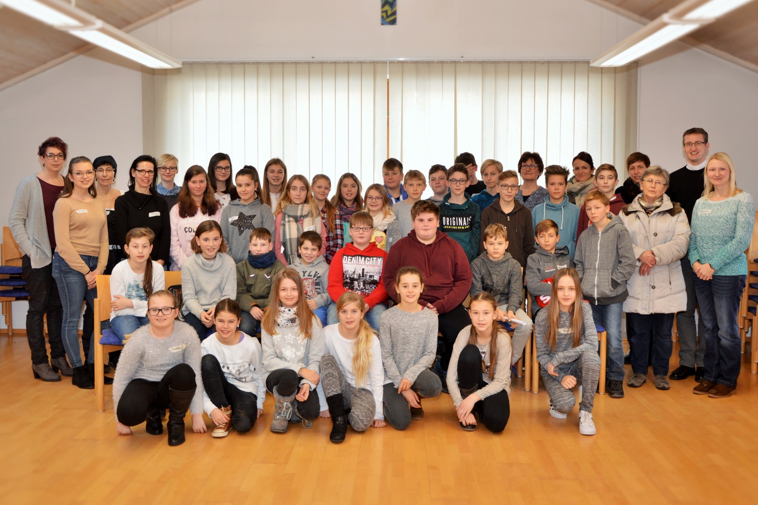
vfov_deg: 39.9
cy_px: 252
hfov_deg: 57.3
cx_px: 379
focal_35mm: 33
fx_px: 694
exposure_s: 1/60
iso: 400
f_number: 4
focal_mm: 22
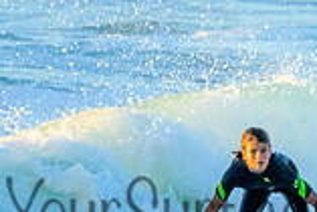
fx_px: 26017
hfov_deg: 0.7
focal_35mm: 2952
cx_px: 214
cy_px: 191
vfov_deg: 0.5
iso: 6400
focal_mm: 800
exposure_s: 1/2000
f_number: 11
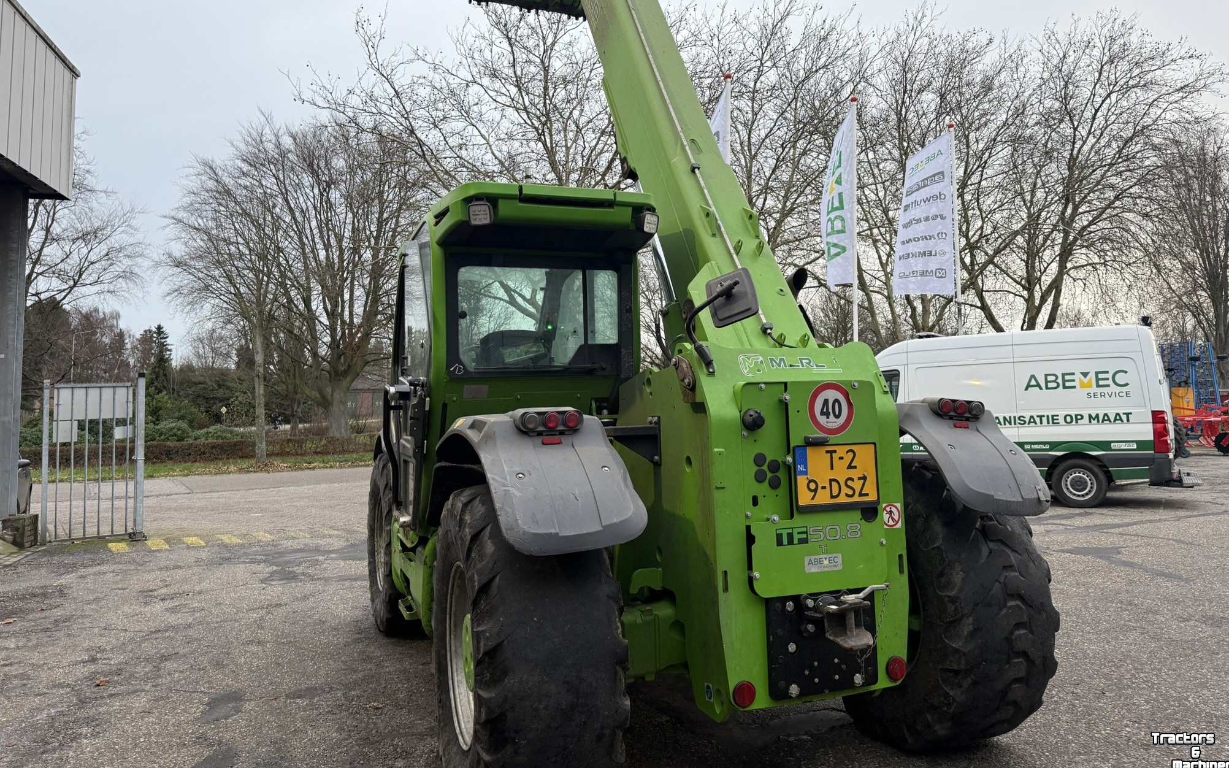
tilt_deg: +4.7
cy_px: 315
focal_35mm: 26
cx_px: 623
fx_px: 871
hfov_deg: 70.4
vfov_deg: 47.4
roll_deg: +0.4
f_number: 1.78
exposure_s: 1/106
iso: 200
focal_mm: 6.76
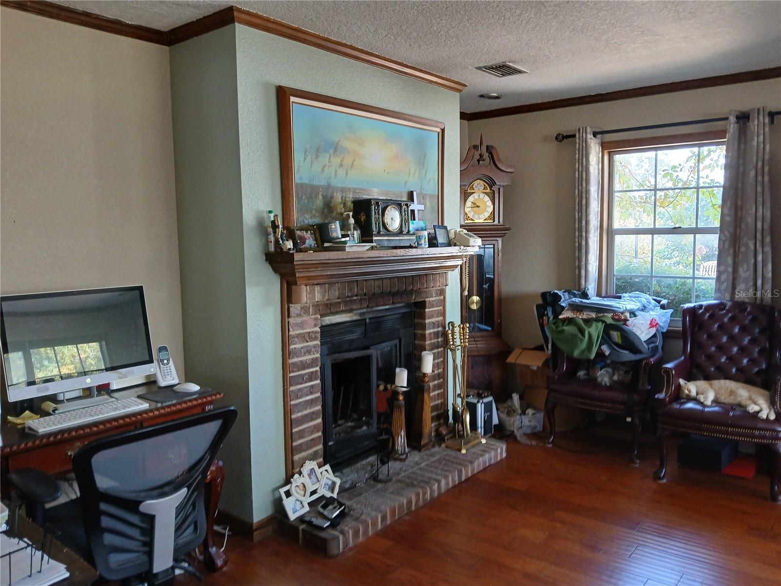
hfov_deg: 67.3
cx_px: 390
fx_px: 587
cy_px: 293
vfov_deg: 53.1
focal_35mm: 26
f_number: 1.8
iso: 200
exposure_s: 1/60
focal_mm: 3.98
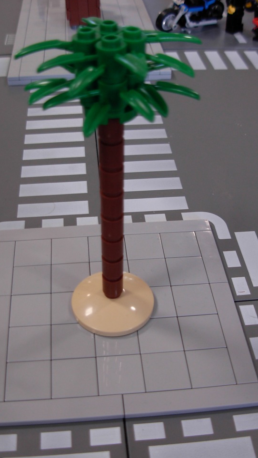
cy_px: 240
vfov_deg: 46.4
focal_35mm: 44
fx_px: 535
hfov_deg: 27.1
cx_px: 111
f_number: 2.9
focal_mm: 6.3
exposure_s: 1/9.5
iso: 79
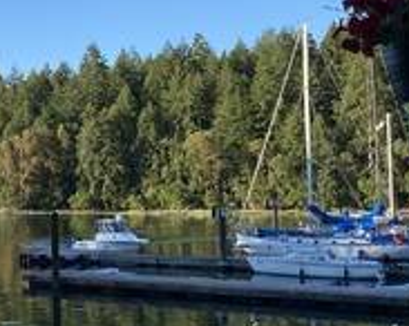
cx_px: -108
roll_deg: +0.6
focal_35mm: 74
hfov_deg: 23.1
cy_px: 174
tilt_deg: +1.0
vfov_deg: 20.7
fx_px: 895
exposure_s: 1/1565
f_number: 1.8
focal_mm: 4.25
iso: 32
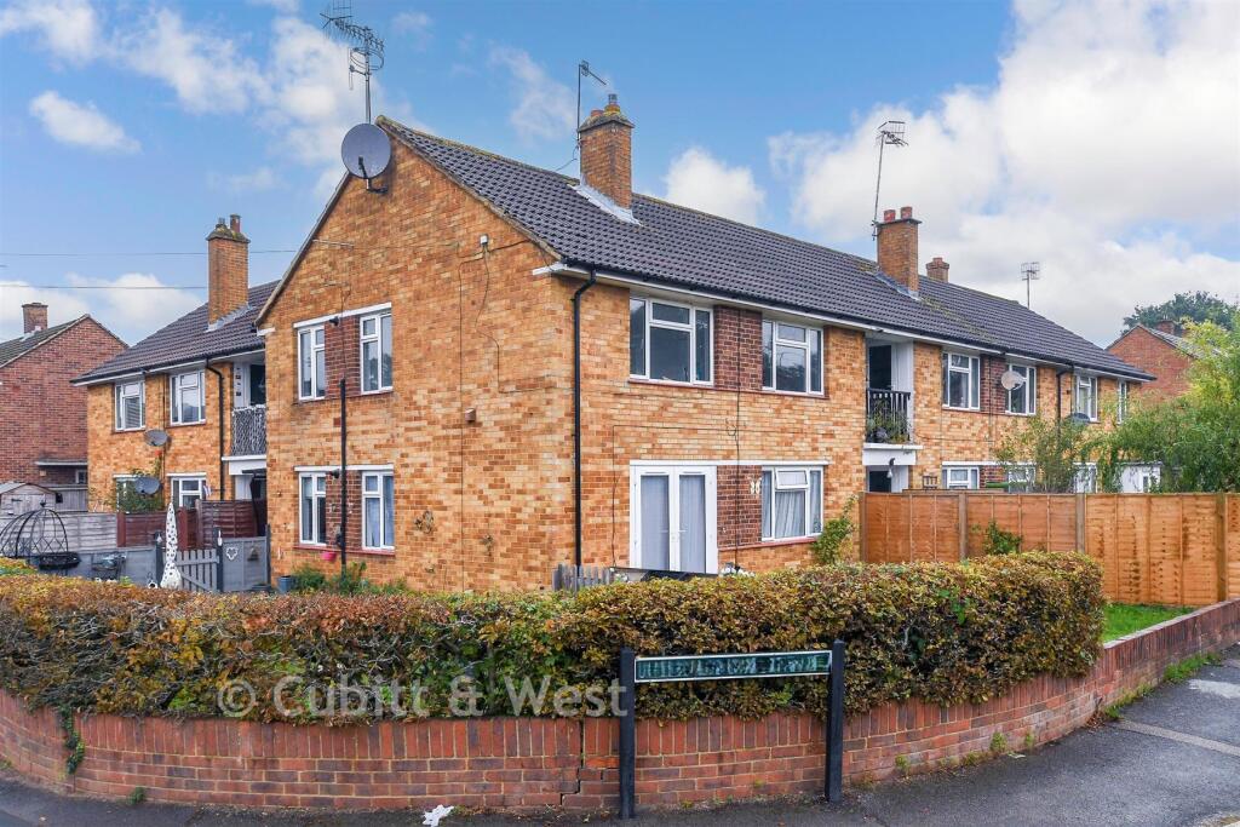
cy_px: 414
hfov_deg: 61.9
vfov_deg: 43.6
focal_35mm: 30
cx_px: 620
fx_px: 1033
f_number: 8
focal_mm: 20
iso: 400
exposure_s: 1/160
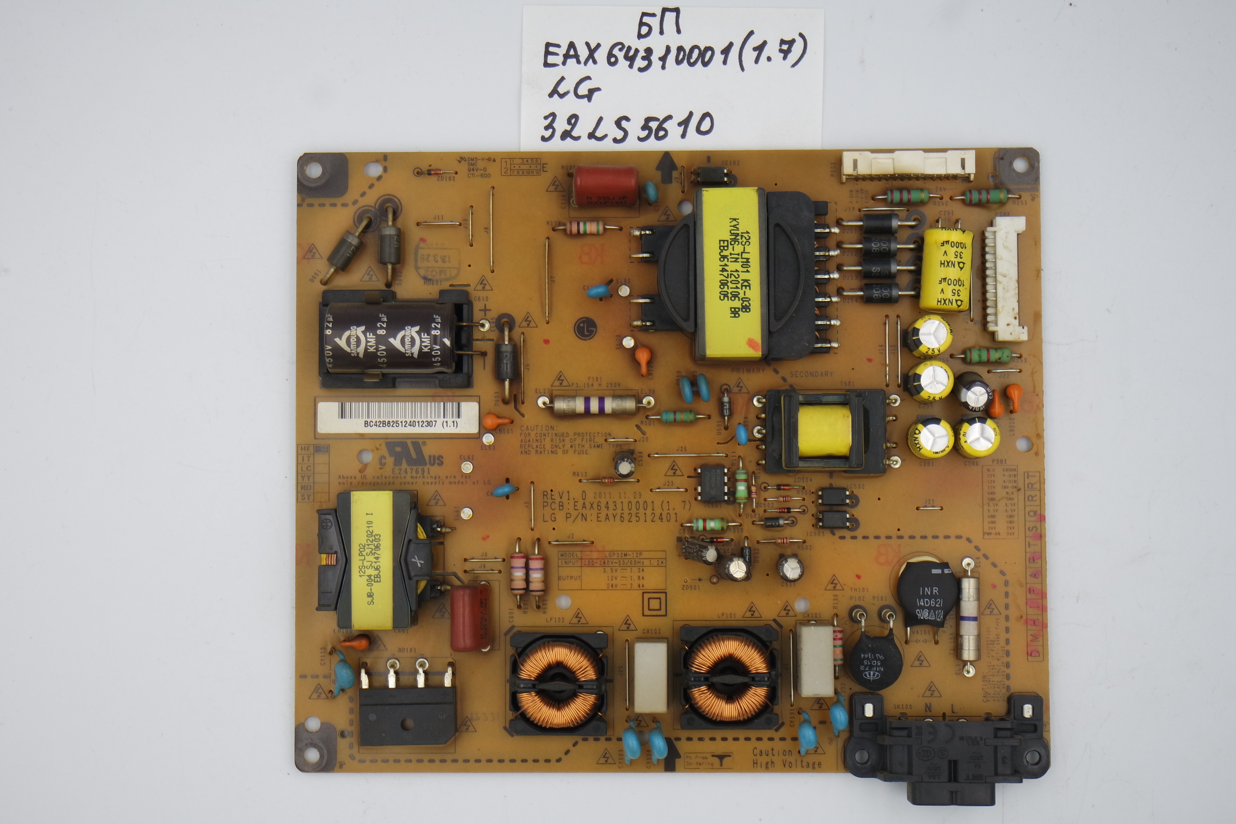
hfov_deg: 36.9
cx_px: 618
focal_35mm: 54
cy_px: 412
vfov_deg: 25.1
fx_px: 1854
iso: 200
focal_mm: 20
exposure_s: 1/125
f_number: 5
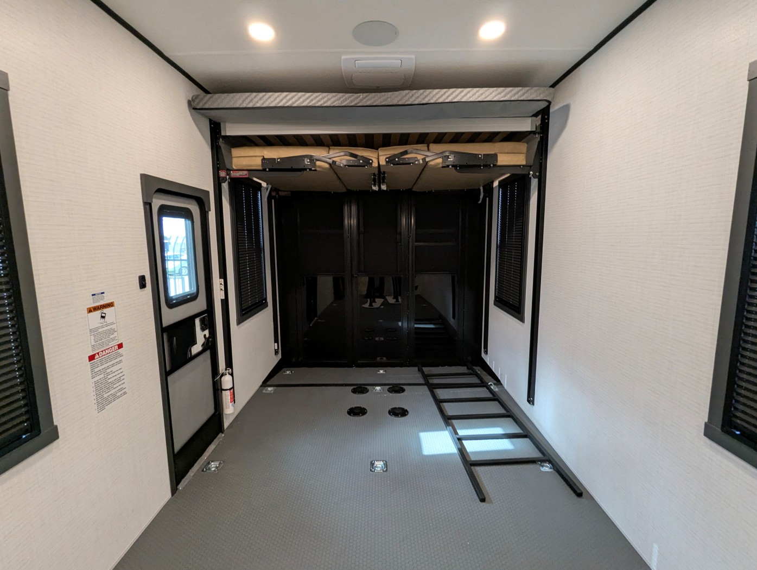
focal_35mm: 16
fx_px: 350
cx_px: 378
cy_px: 285
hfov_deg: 94.4
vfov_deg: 78.2
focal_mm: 2.35
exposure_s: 1/32
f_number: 2.2
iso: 266
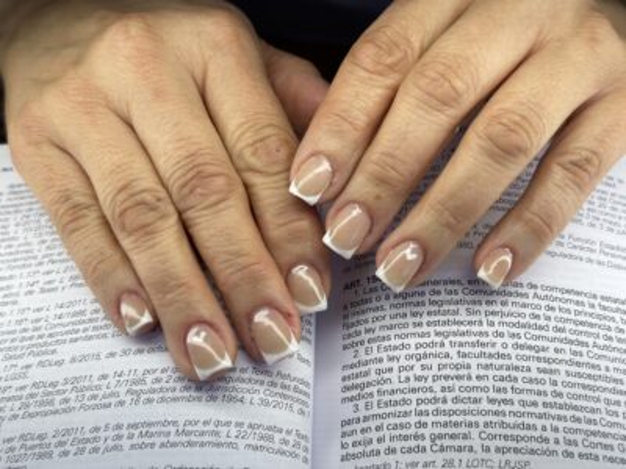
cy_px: 234
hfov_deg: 39.7
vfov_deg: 30.3
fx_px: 868
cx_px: 313
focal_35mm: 48
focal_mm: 6.86
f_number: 1.78
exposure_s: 1/407
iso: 80
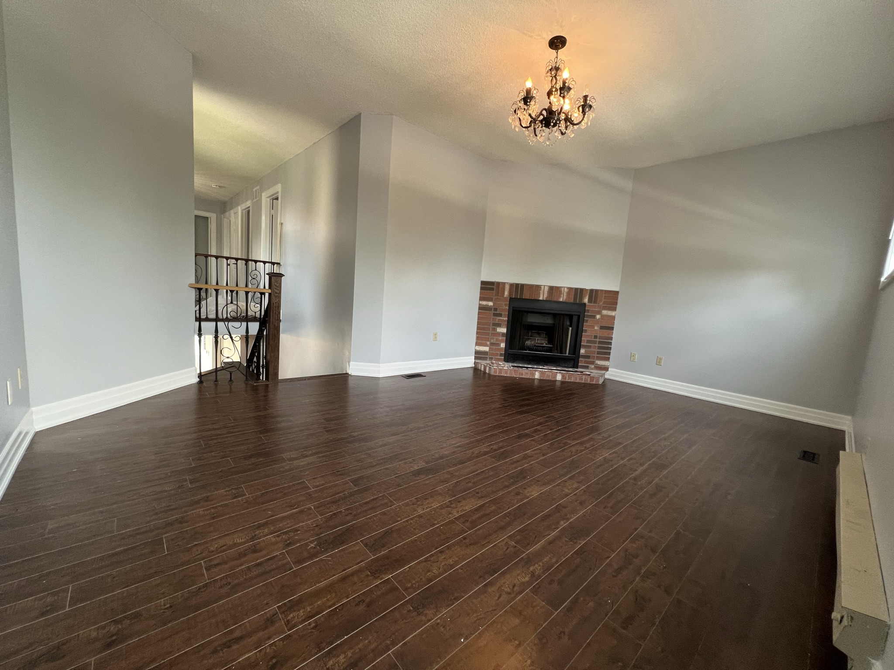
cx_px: 447
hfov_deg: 106.2
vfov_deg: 89.9
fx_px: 336
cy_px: 335
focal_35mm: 13
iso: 125
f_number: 1.8
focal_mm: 1.57
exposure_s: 1/60
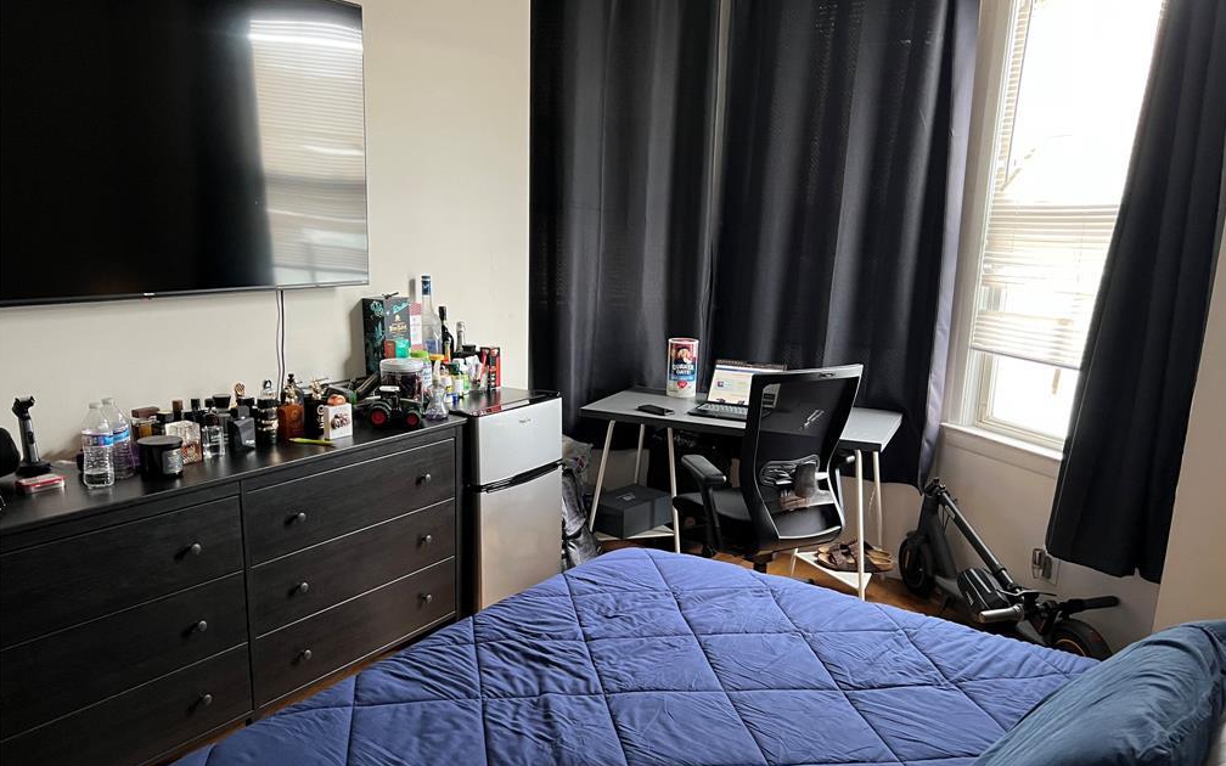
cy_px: 447
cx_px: 615
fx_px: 936
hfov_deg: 66.5
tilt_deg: -13.0
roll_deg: -2.3
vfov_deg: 44.4
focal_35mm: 28
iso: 400
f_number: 1.5
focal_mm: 5.7
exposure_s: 1/40
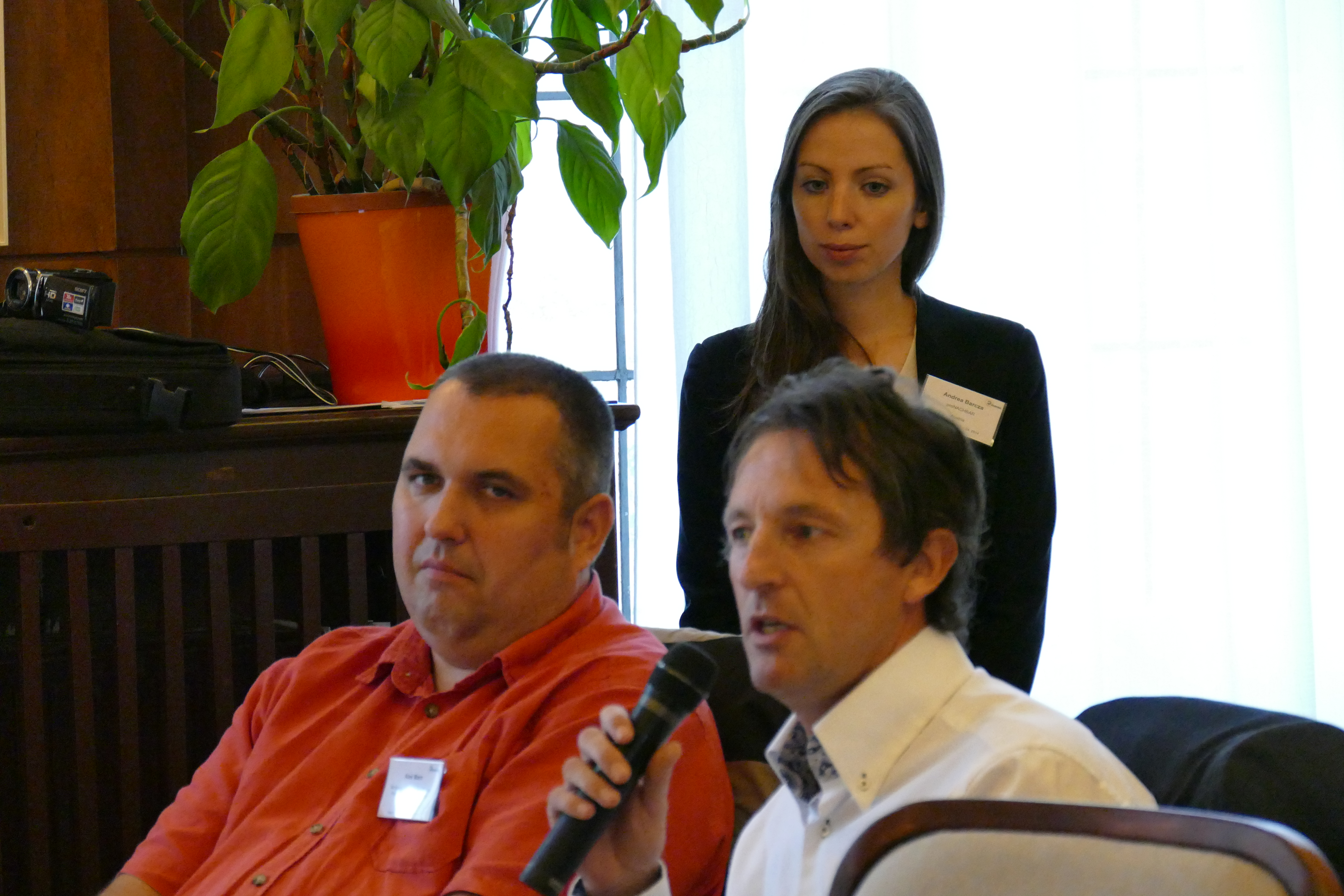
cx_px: 672
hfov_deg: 9.8
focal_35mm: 211
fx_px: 7877
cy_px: 448
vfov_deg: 6.5
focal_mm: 76.94
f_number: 4
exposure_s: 1/100
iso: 3200
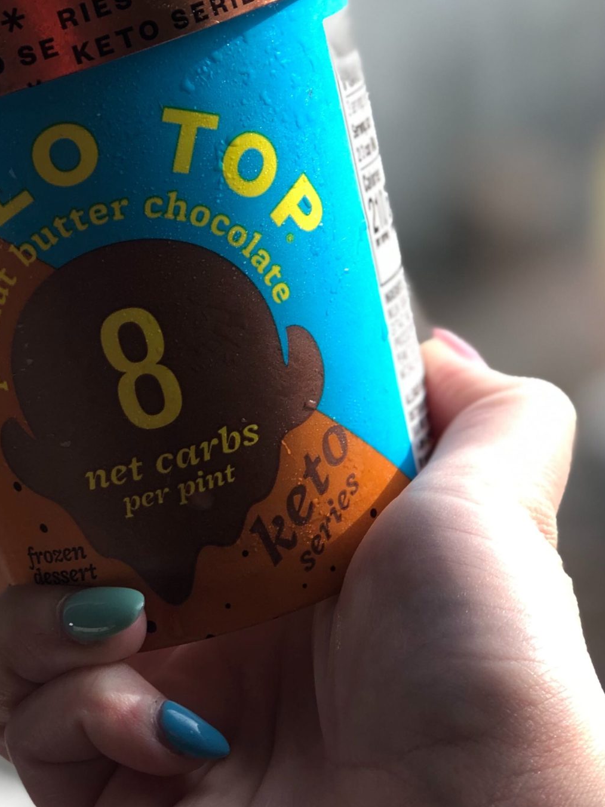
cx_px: 169
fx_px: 2517
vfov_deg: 18.2
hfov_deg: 13.7
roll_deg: +0.9
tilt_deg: -19.9
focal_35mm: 108
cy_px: 296
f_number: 2.8
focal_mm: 6.6
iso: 25
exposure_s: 1/120
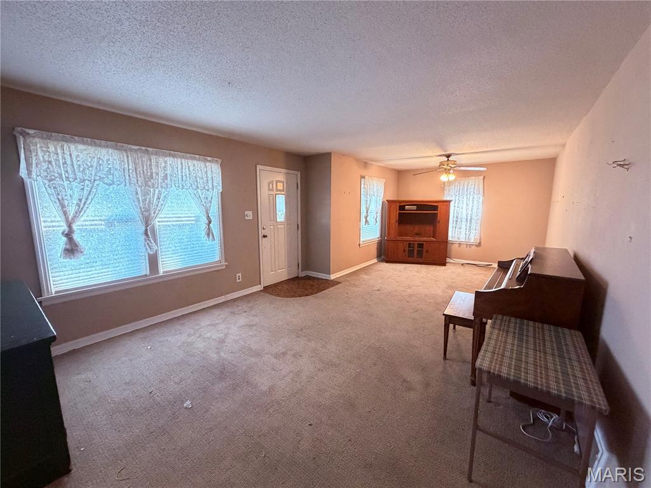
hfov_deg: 102.1
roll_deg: +0.2
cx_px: 326
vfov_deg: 85.7
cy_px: 244
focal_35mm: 14
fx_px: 263
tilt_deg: -8.6
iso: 500
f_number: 2.2
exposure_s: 1/60
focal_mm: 2.22
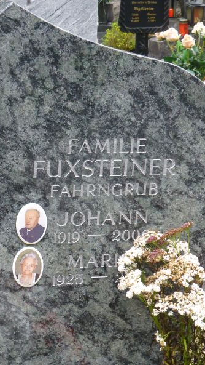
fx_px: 936
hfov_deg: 12.4
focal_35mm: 97
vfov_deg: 22.0
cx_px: 44
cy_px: 182
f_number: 4.9
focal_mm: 11.7
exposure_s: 1/125
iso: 250
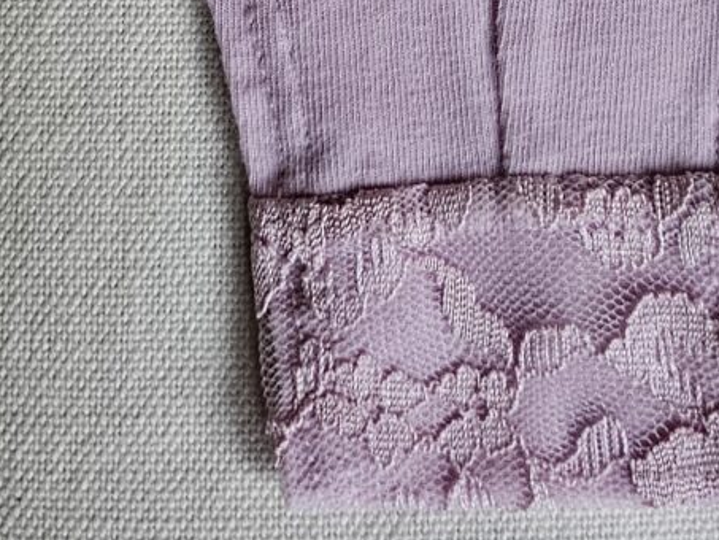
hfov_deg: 18.8
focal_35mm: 104
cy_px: -584
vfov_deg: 12.4
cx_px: 476
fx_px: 2161
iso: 250
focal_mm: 6.3
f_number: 1.7
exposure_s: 1/66
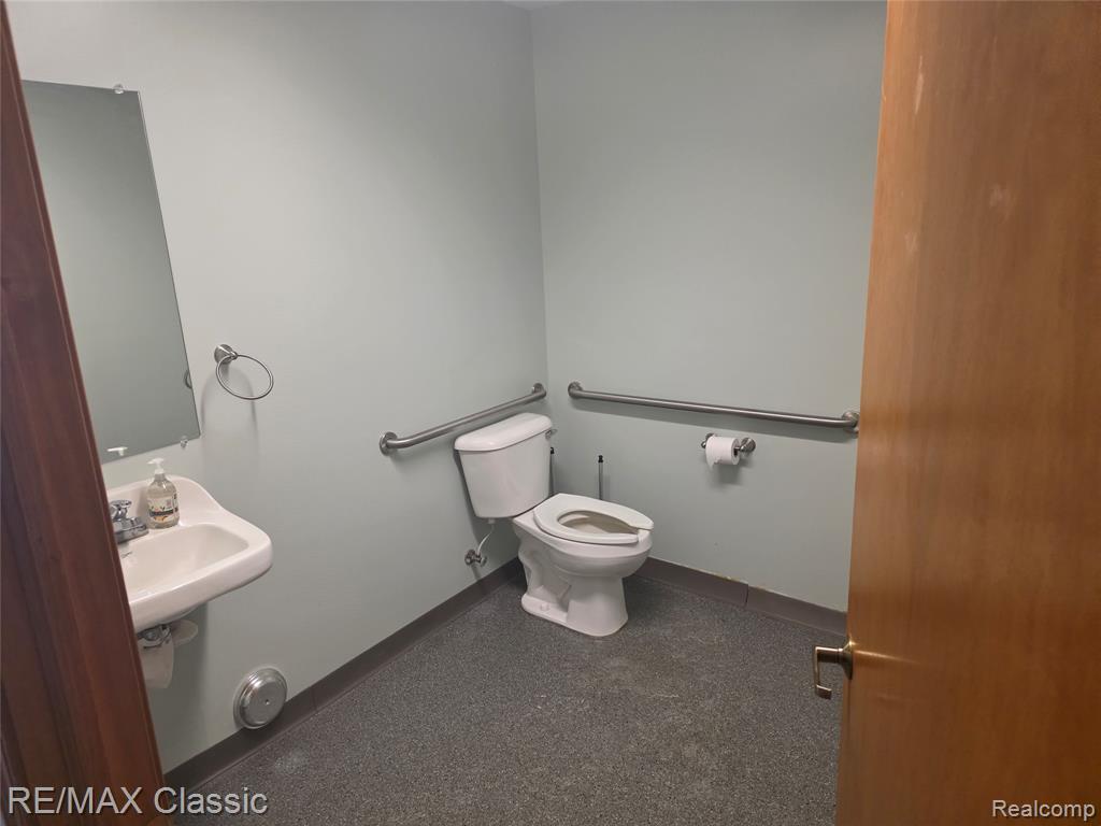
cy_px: 413
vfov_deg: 58.9
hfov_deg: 73.9
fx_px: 732
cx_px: 550
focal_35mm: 23
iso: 1000
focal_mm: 6.3
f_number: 1.7
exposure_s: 1/120
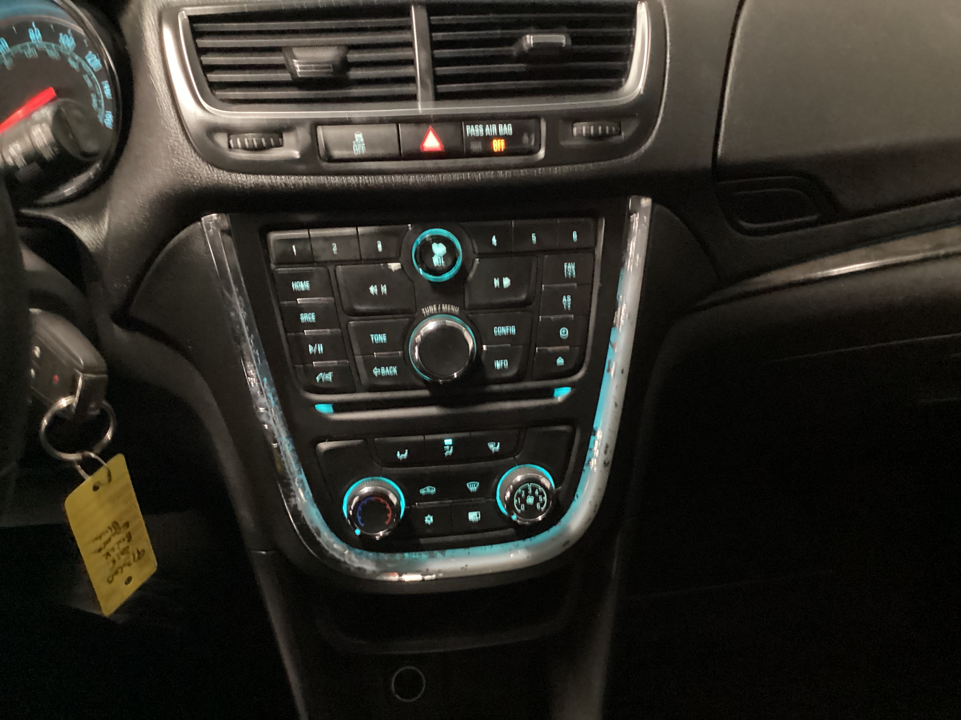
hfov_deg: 58.4
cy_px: 360
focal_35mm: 31
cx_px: 480
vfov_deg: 45.4
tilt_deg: -35.7
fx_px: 861
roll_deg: -1.4
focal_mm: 3.3
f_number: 2.4
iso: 800
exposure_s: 1/15
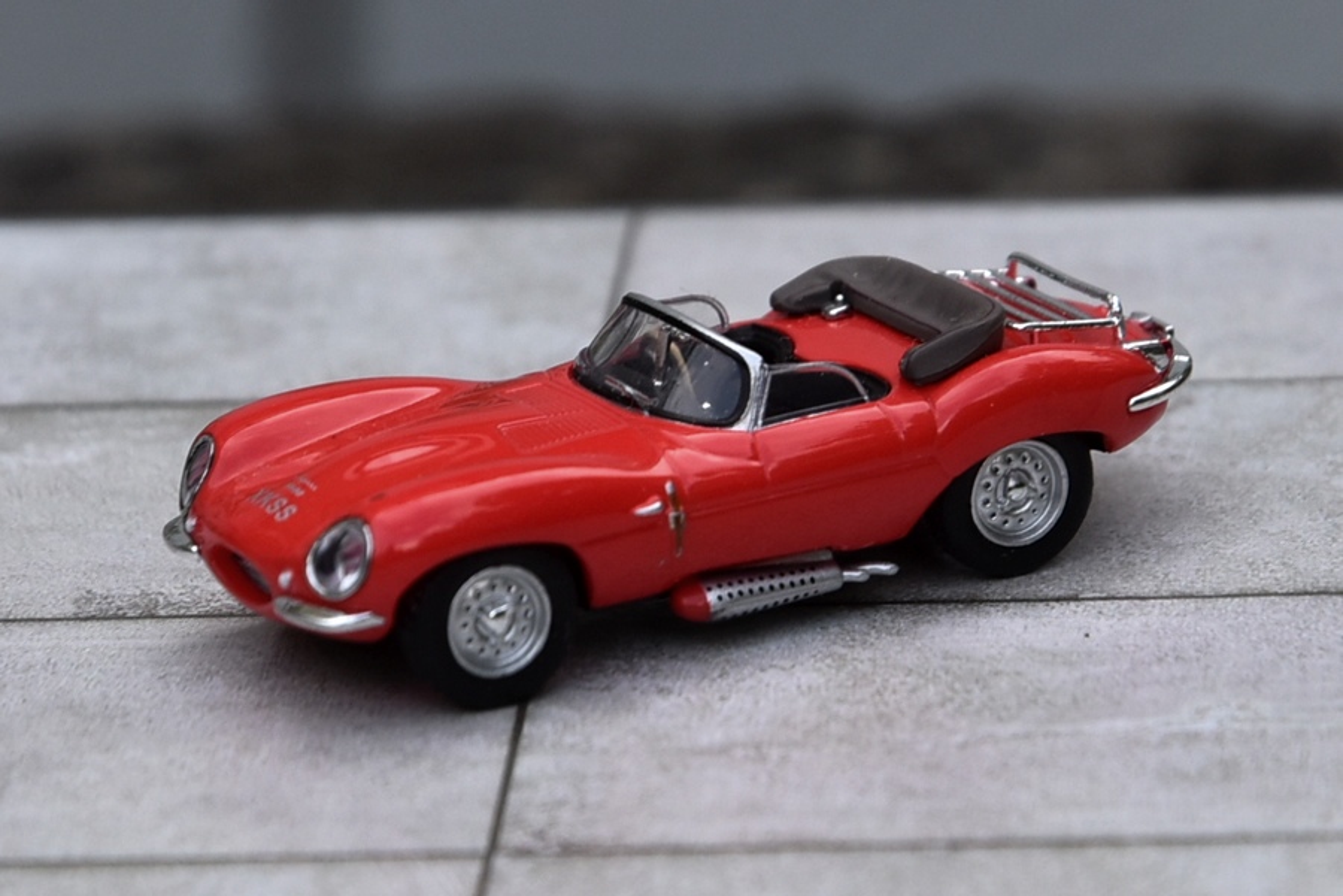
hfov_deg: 13.0
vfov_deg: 8.7
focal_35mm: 158
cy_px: 448
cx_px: 672
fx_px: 5875
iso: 320
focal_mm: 105
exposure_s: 1/250
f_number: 8
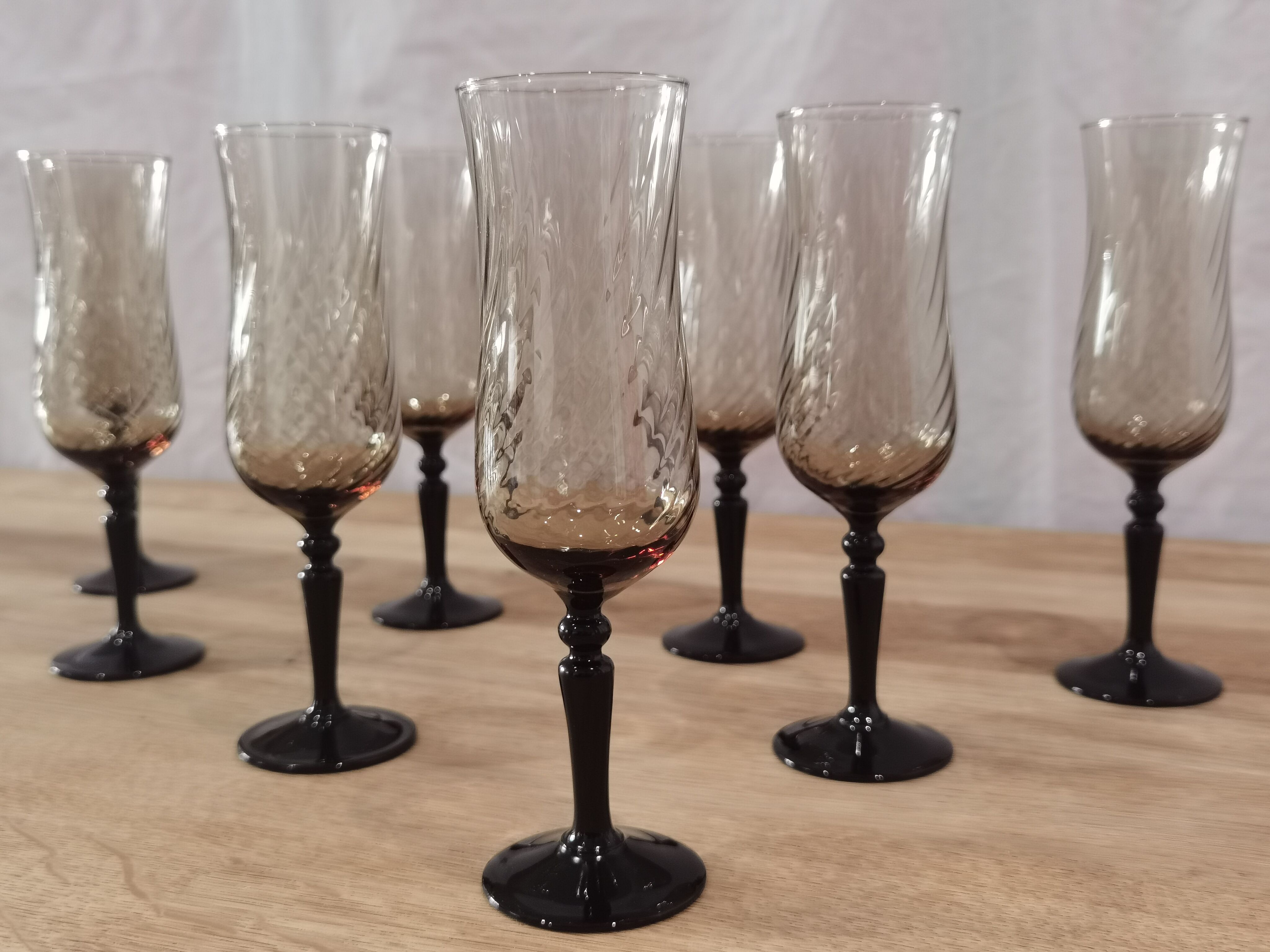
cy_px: 476
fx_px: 1321
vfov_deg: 39.7
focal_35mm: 36
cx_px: 635
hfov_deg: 51.4
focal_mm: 6.71
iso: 160
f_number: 1.9
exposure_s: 1/100
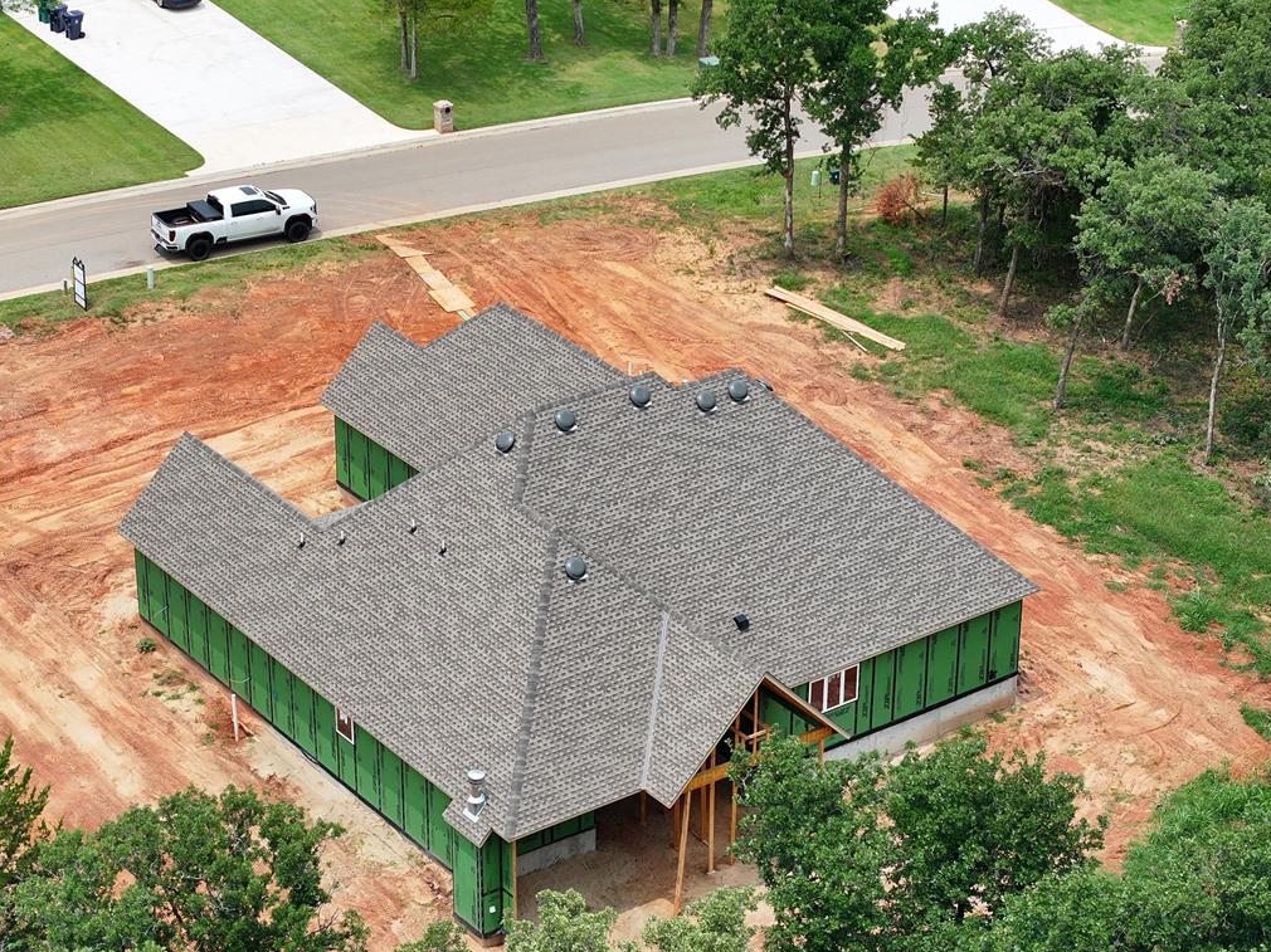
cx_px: 634
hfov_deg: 27.4
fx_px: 2606
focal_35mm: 71
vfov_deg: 20.7
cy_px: 472
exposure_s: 1/1000
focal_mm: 19.35
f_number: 2.8
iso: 130
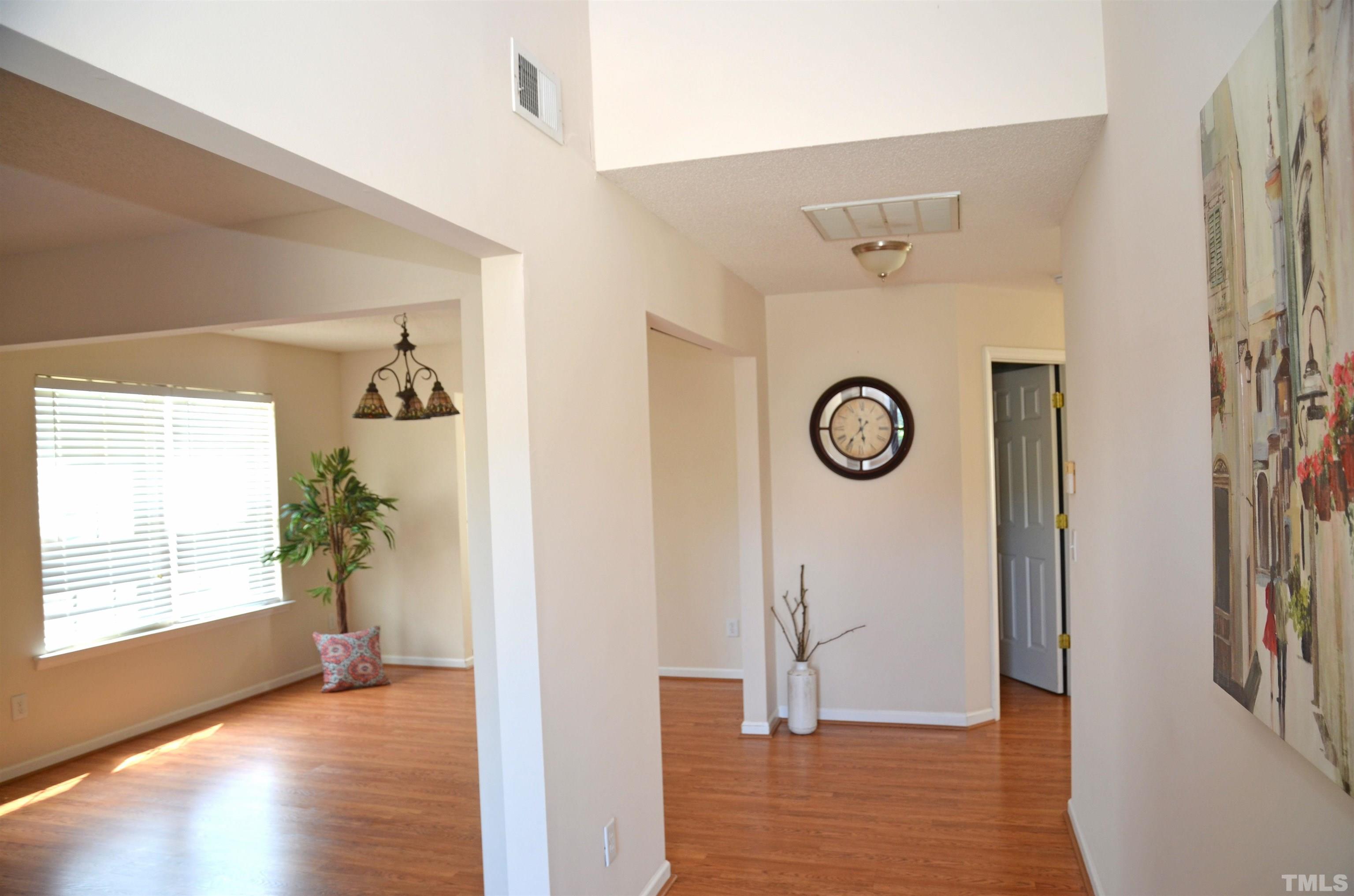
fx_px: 901
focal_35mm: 24
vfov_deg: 52.9
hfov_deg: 73.9
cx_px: 677
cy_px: 448
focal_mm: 16
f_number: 4
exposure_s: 1/60
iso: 220
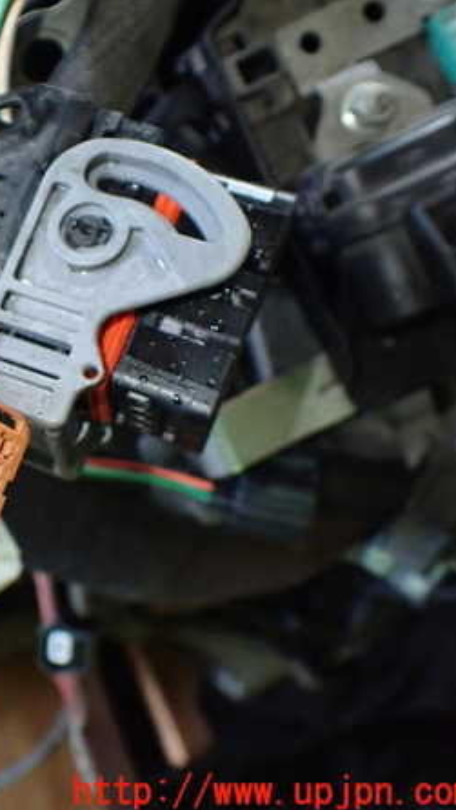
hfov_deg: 25.0
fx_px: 945
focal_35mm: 44
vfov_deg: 46.4
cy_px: 407
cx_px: -62
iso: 800
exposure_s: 1/125
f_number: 2.3
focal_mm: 5.4
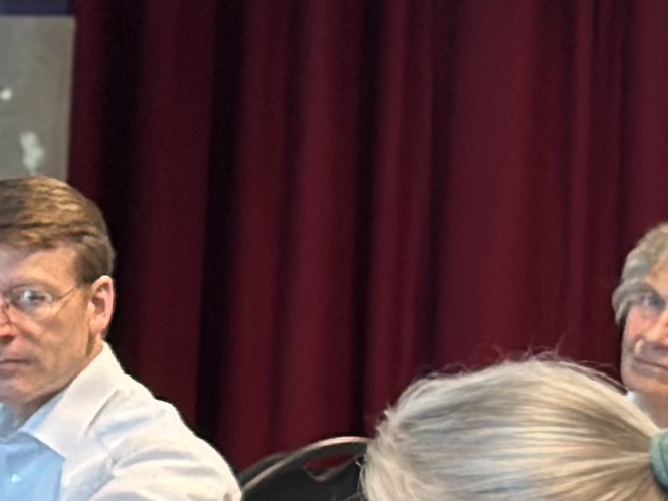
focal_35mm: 291
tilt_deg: -6.7
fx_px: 5617
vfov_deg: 5.1
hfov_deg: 6.3
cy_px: 608
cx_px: -1337
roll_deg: -1.0
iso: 160
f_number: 1.78
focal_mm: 6.86
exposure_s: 1/60
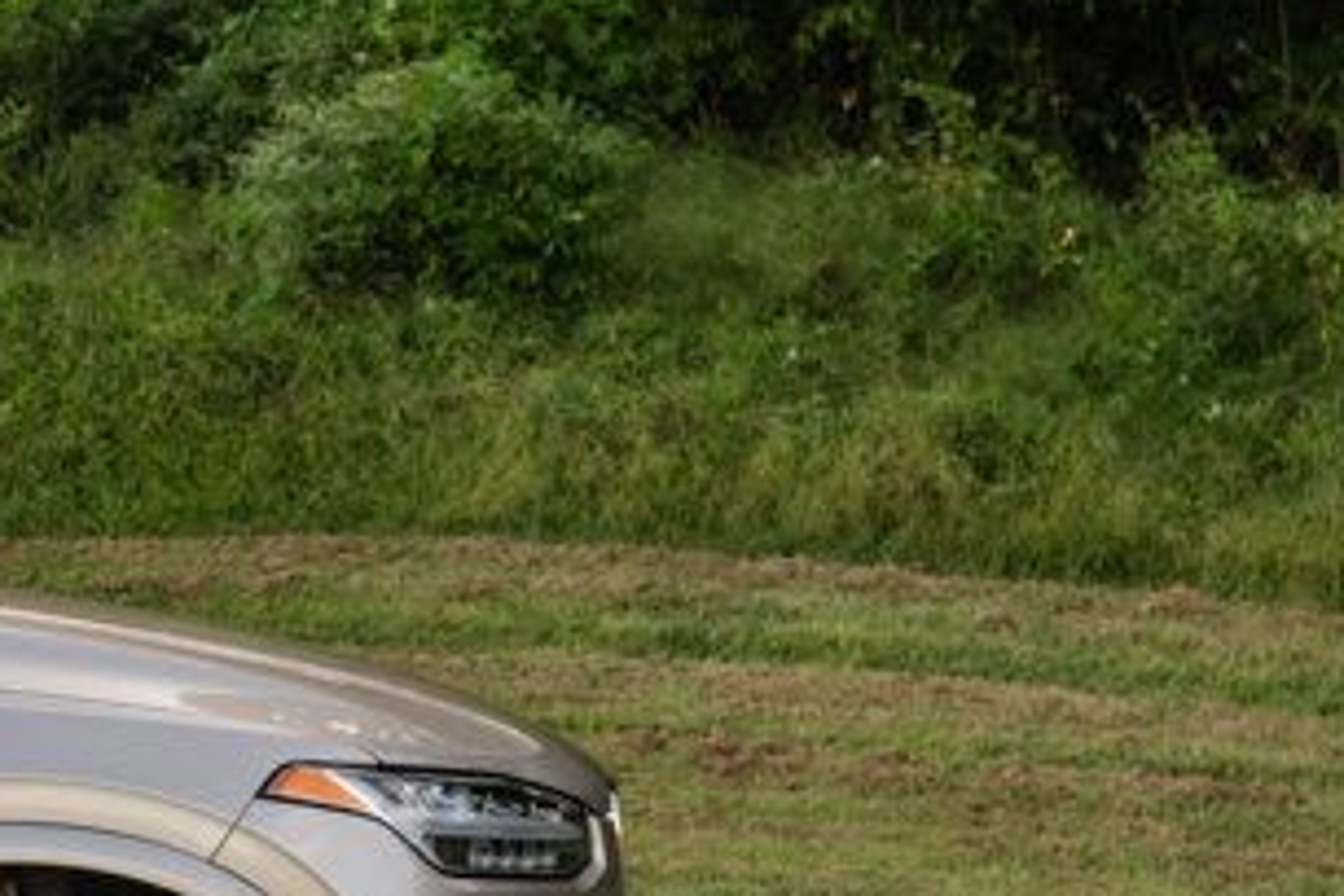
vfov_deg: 8.4
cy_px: 808
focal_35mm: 163
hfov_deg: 12.5
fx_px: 6085
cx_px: 22
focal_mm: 52
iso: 640
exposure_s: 1/800
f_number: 6.3
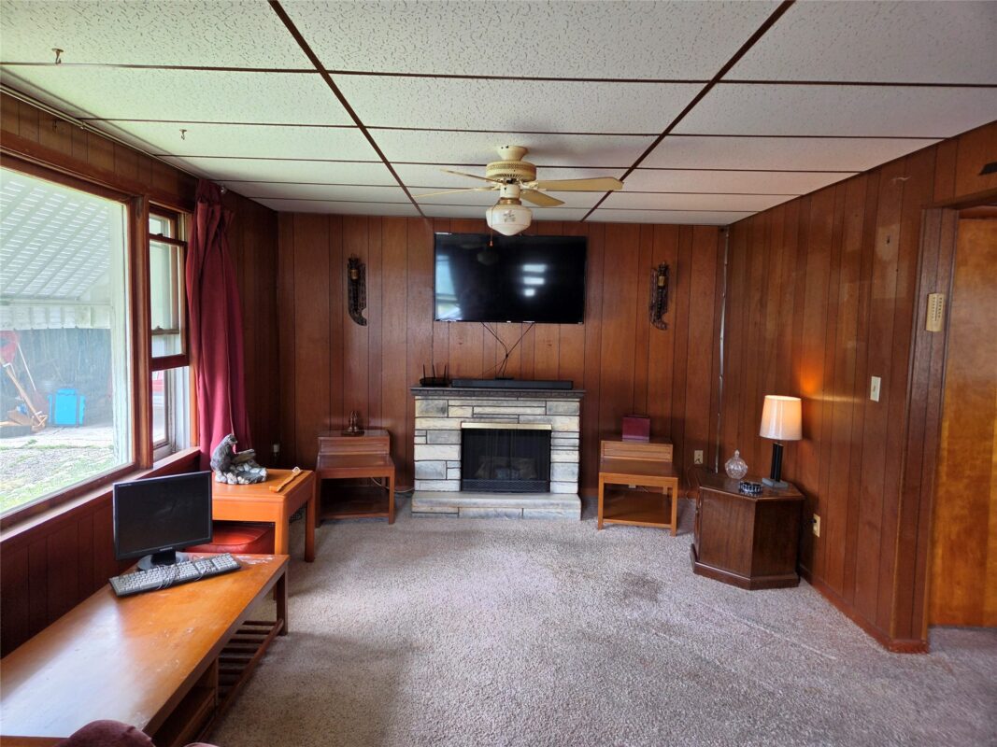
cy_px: 374
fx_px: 662
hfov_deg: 73.9
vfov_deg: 58.9
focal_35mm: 23
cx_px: 498
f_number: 1.8
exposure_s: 1/120
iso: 64
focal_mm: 5.4
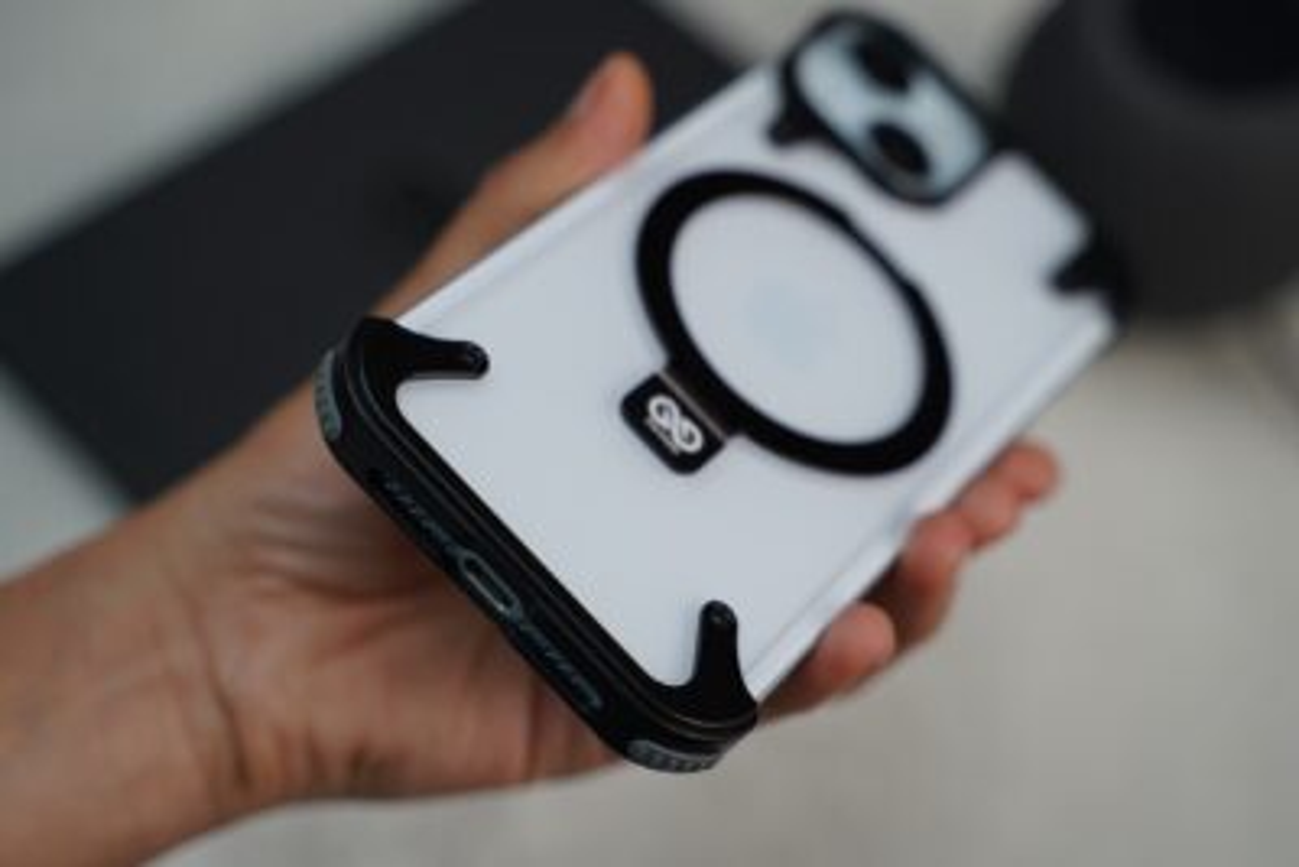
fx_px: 2166
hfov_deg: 33.4
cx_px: 650
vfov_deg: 22.6
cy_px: 434
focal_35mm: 60
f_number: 4
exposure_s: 1/60
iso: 500
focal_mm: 60
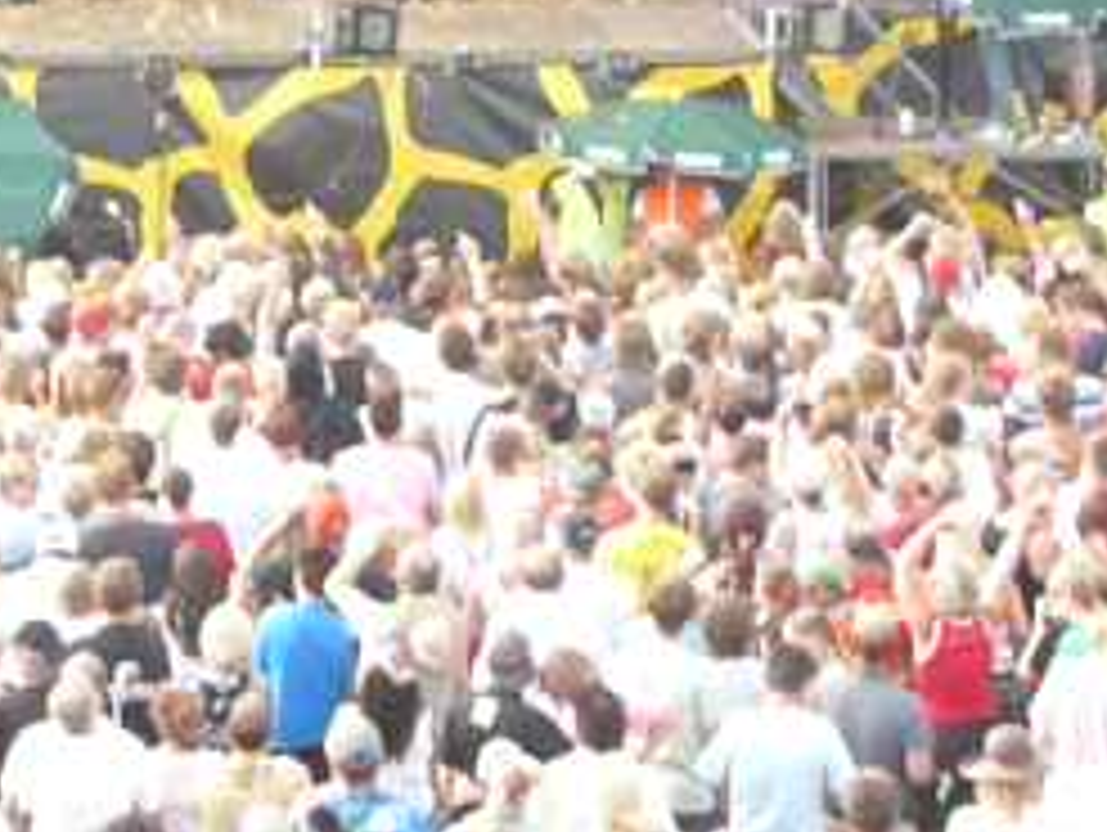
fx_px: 6658
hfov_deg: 9.5
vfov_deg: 7.1
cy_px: -243
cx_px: 252
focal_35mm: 208
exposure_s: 1/60
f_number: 8
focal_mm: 13.4
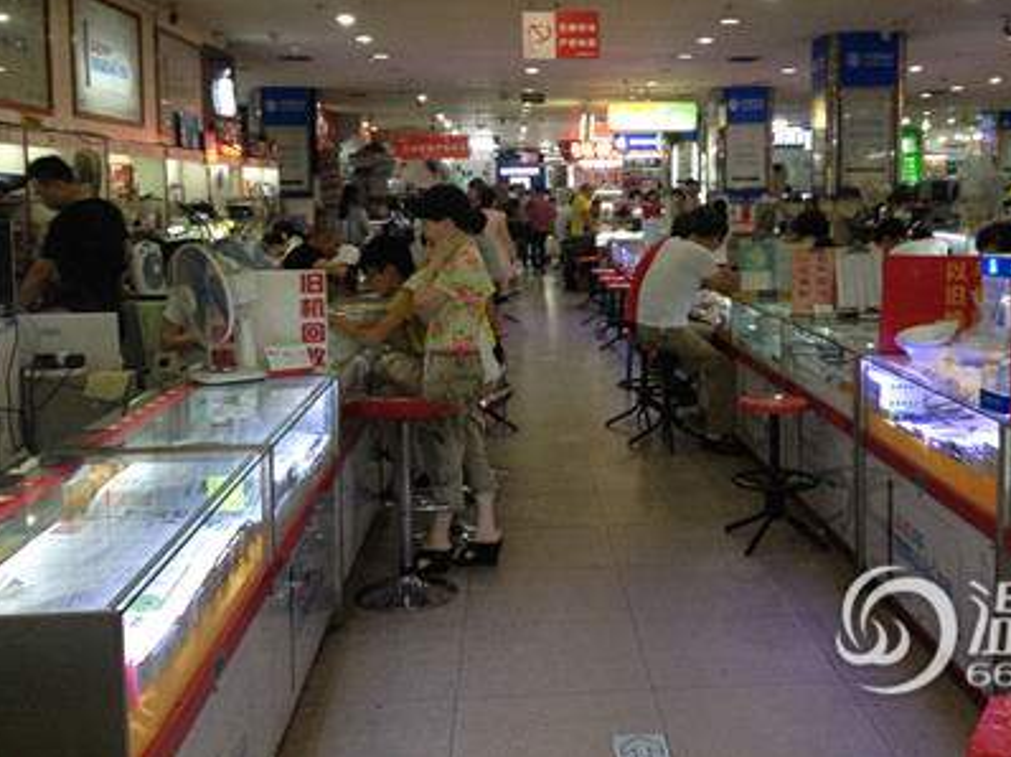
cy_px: 291
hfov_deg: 42.7
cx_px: 615
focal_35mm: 44
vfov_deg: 32.7
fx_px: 1284
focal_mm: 4.28
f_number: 2.4
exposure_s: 1/20
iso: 64
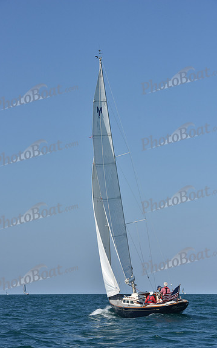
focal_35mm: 101
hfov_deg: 13.0
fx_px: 955
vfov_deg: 20.6
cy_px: 175
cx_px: 110
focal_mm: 98
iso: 250
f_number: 8
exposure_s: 1/1600
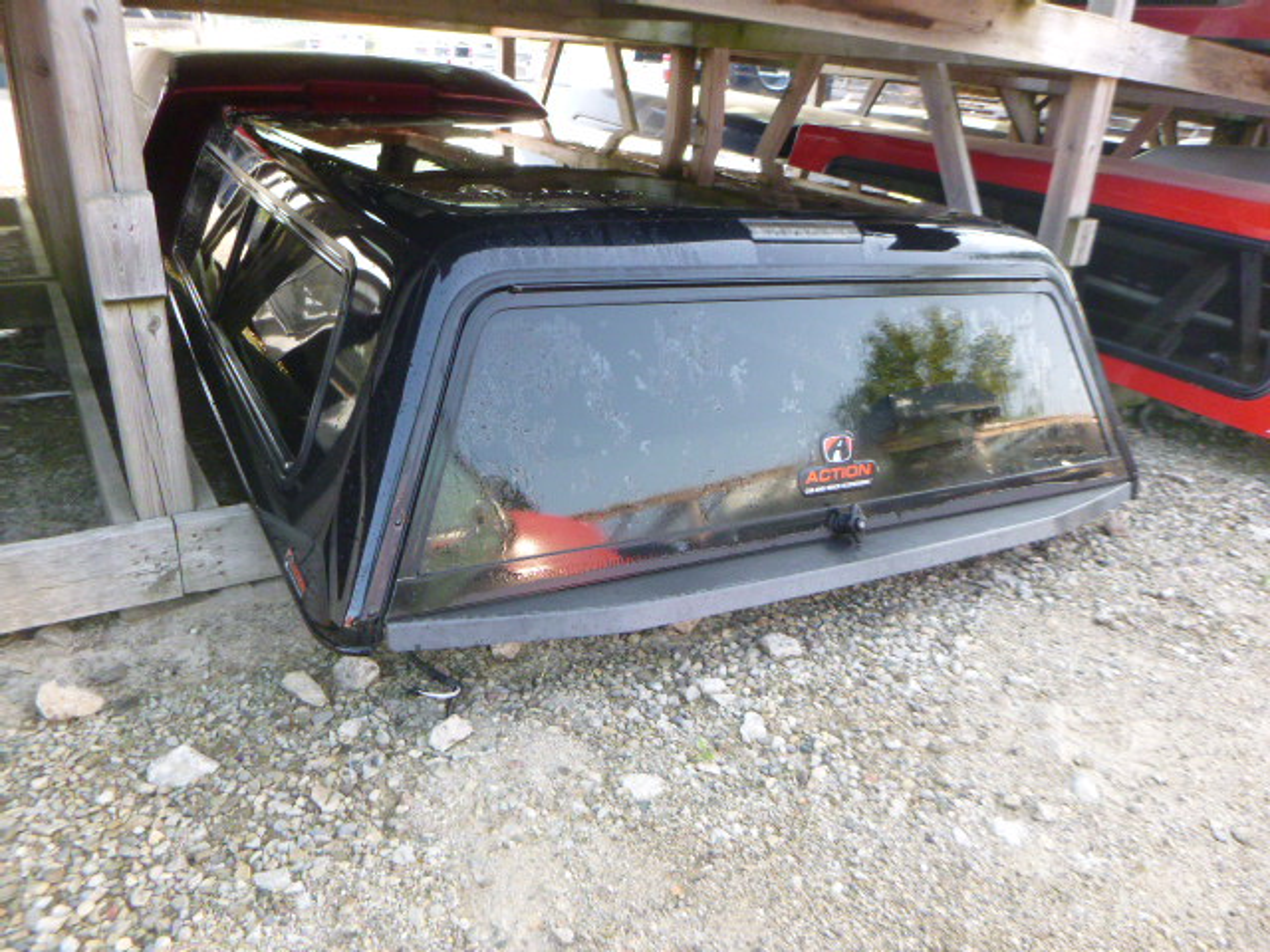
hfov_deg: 69.4
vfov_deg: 54.9
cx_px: 635
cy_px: 476
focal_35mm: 25
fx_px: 917
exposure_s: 1/60
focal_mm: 4.5
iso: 320
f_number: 3.9
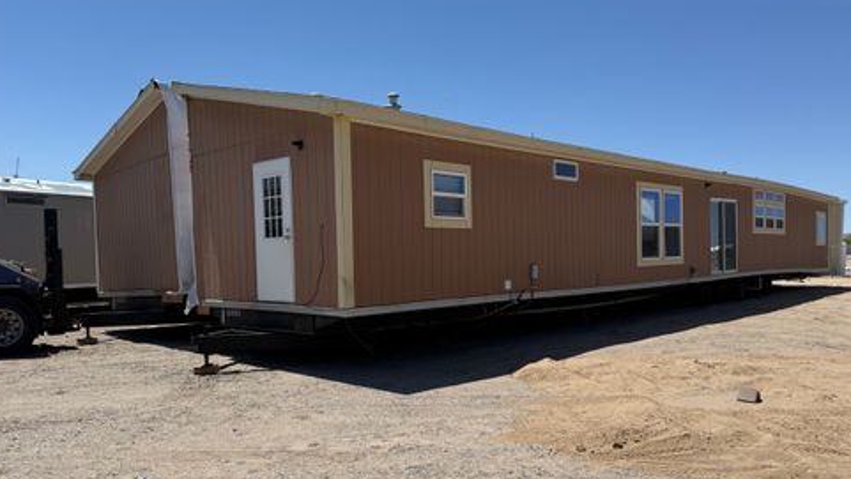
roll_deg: -0.6
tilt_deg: -1.5
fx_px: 655
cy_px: 274
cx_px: 421
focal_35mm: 29
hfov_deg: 66.0
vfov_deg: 40.1
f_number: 1.78
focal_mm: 6.76
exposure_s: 1/6173
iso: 80
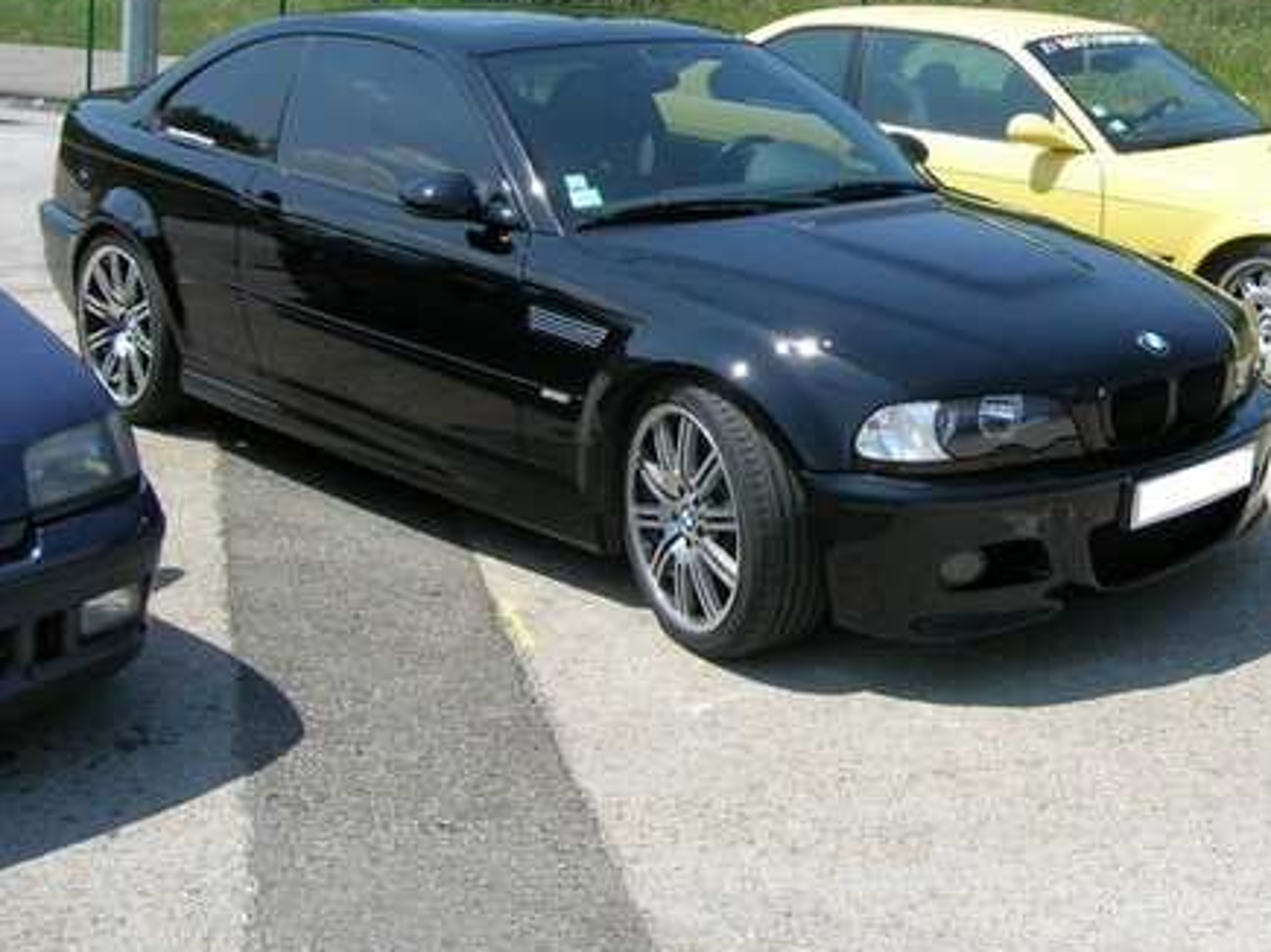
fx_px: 1835
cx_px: 885
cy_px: 330
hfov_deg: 37.6
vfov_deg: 28.9
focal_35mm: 50
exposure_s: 1/299
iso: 50
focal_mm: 5.7
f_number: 4.9
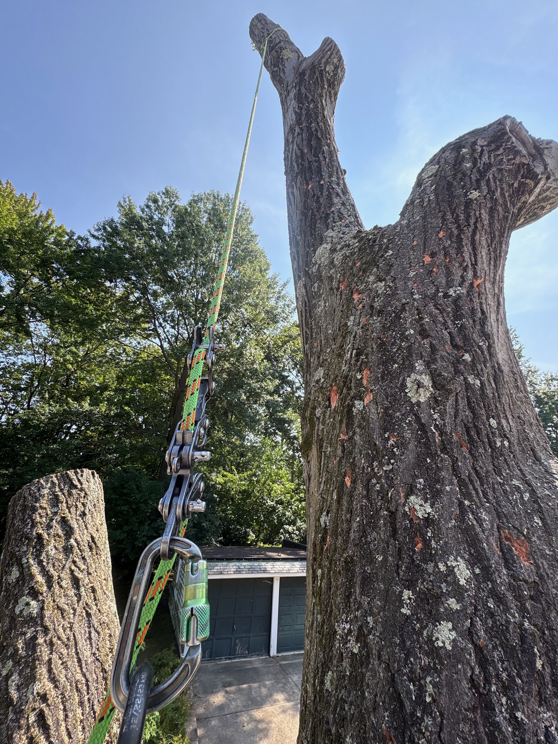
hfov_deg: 85.7
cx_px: 279
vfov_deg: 102.1
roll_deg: -3.4
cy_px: 372
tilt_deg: +25.3
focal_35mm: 14
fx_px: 301
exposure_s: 1/525
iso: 64
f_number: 2.2
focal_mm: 2.22
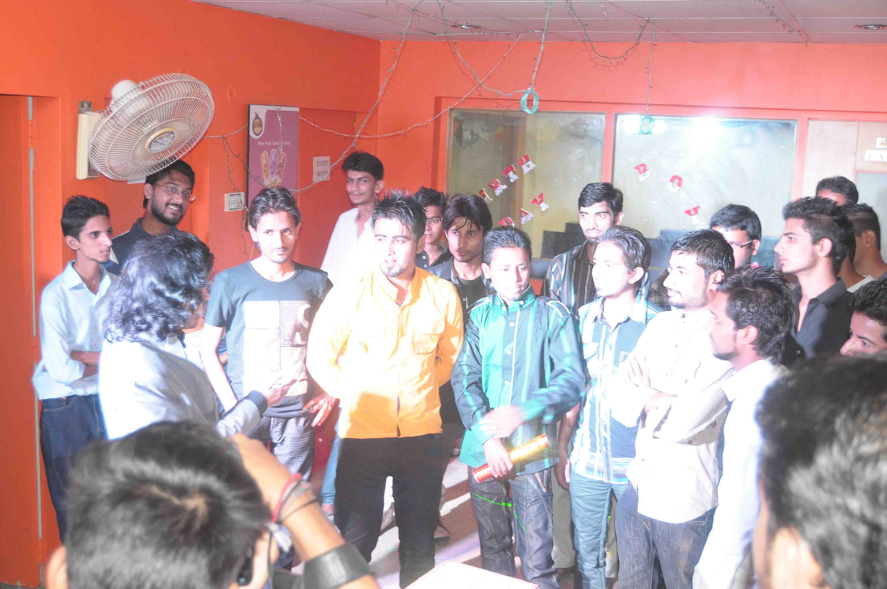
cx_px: 444
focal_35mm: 42
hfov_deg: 46.4
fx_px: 1034
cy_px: 294
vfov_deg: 31.8
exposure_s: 1/30
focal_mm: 28
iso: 2000
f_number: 4
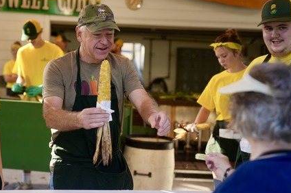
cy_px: 89
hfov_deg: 27.3
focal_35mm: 74
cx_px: 106
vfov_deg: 18.4
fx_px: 598
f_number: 2.8
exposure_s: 1/200
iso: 100
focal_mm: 56
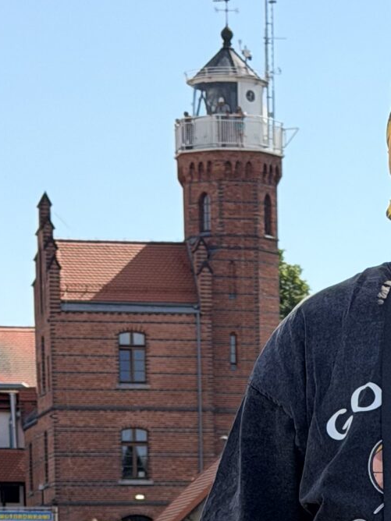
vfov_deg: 10.3
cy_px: 823
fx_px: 2771
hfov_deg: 8.0
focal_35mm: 184
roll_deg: +0.5
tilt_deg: -4.3
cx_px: 478
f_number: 1.78
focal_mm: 6.76
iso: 64
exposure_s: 1/4878
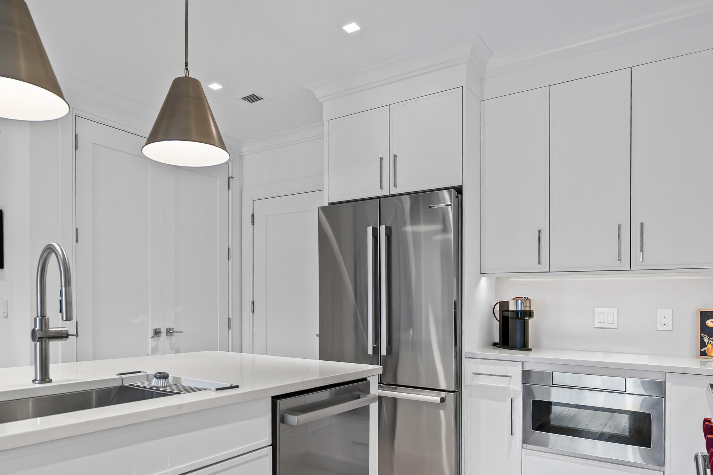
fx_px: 495
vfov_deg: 50.7
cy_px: 300
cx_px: 275
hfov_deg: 70.6
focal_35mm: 25
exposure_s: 1/50
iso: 800
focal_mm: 16
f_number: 4
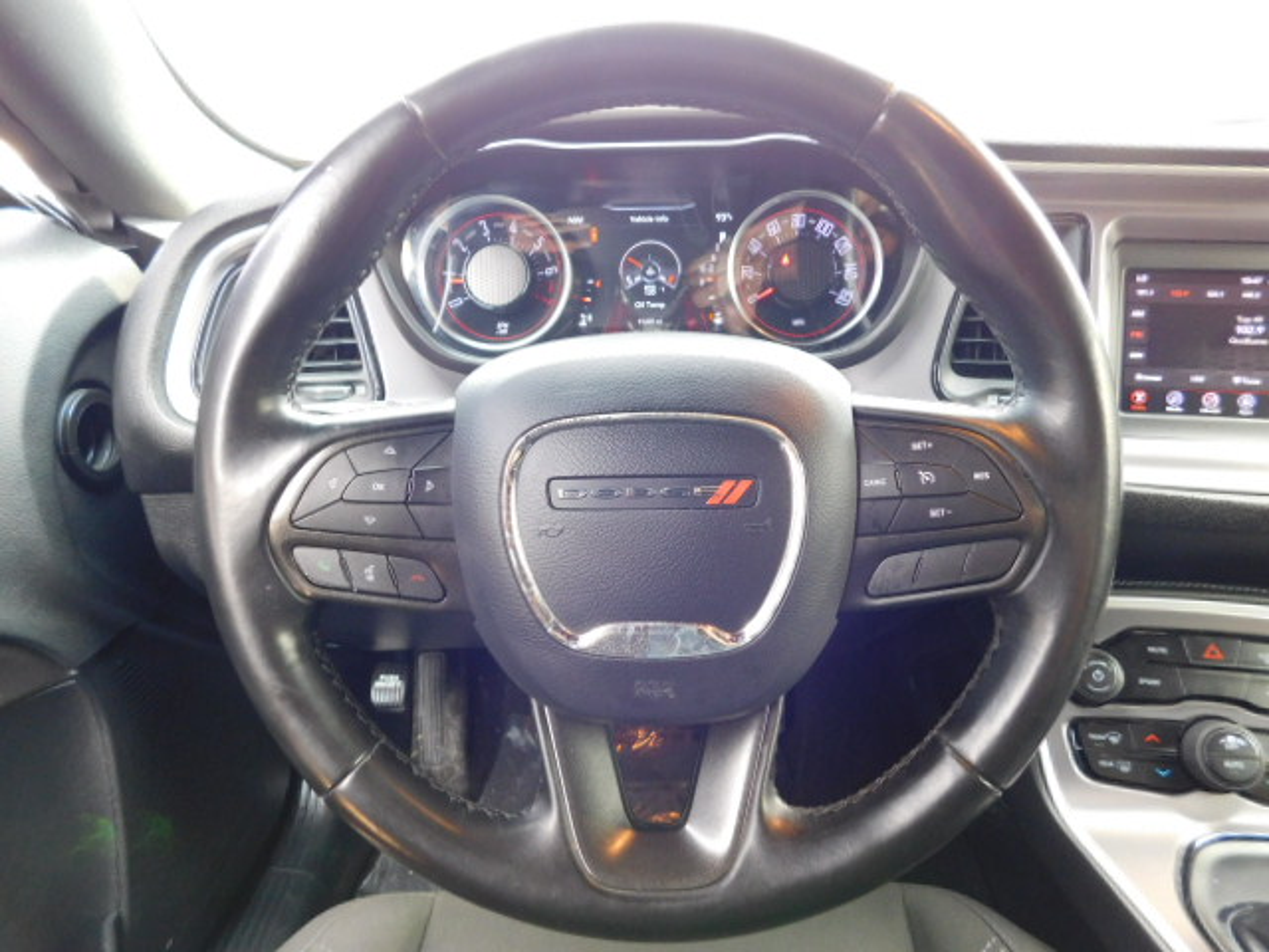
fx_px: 843
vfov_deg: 58.9
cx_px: 634
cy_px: 476
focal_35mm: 23
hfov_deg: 73.9
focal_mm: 4
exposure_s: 1/30
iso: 220
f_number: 3
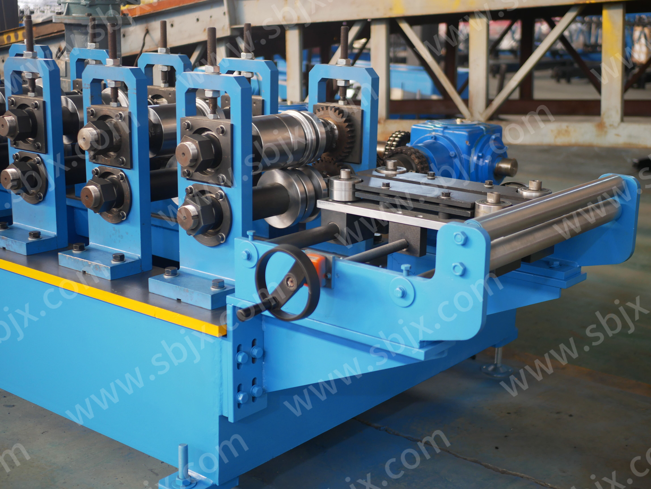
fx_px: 941
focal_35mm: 50
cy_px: 244
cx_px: 326
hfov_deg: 38.2
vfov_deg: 29.1
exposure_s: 1/80
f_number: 1.7
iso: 200
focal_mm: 25
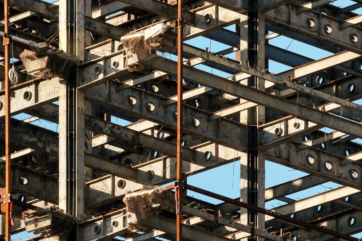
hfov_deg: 3.0
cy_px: -82
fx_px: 6928
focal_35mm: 689
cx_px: 72
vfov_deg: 2.0
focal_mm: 140
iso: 200
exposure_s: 1/220
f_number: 8
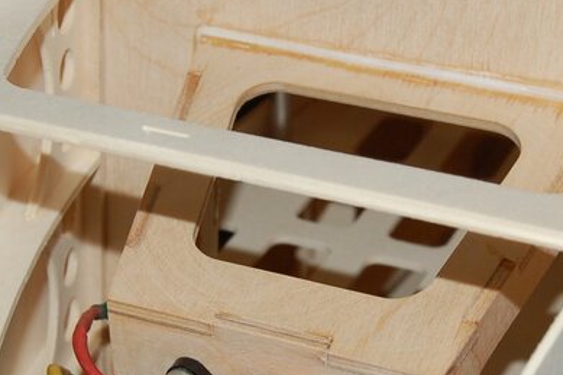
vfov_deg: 12.6
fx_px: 1689
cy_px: 282
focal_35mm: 108
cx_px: 323
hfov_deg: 18.9
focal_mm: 35
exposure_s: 1/60
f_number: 8
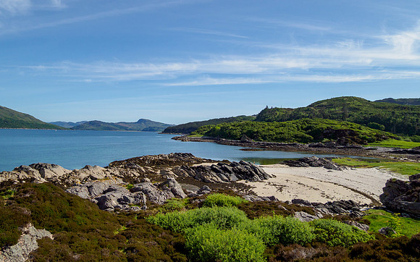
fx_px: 291
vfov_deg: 48.5
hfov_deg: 71.6
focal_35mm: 25
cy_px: 130
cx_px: 210
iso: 400
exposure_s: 1/1250
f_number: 7.1
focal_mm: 12
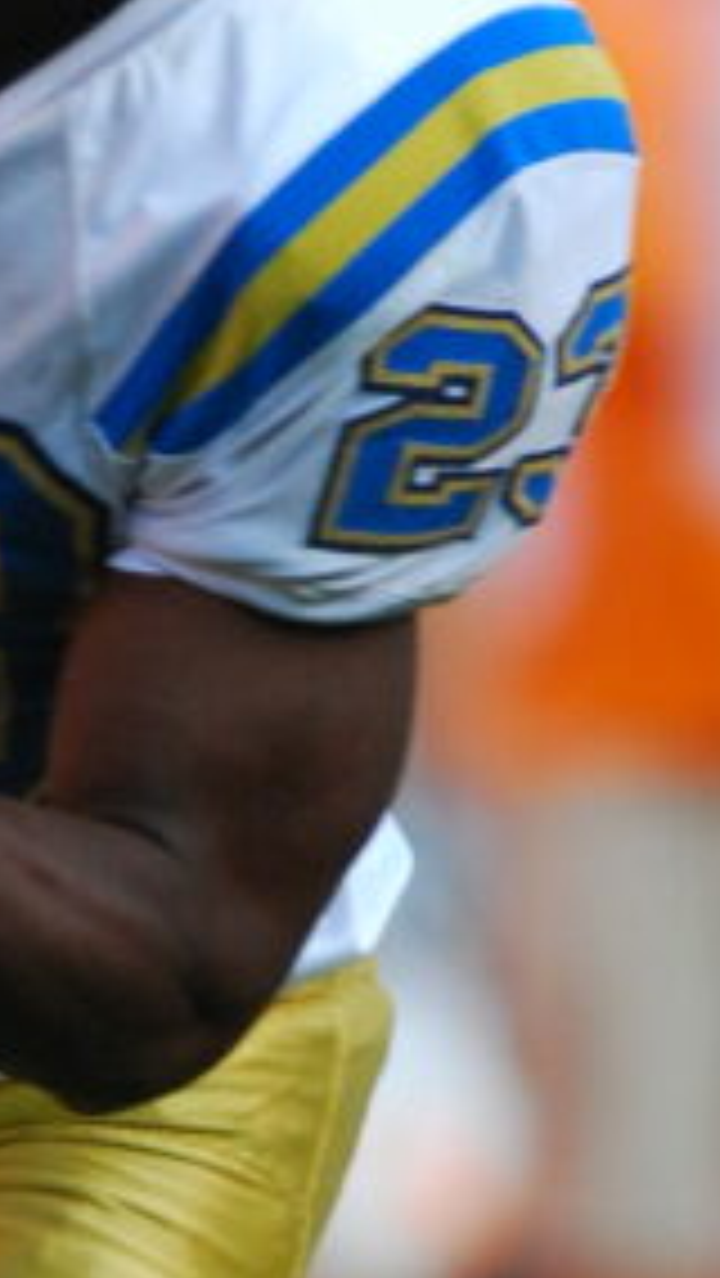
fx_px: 90615
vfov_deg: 0.8
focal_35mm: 2673
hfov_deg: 0.5
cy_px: 704
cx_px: 18
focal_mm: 420
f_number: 4.5
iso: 640
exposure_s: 1/1250
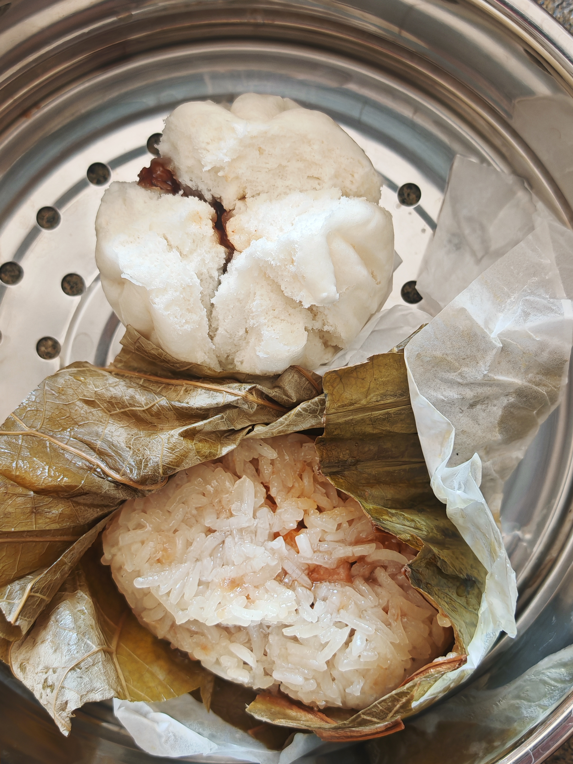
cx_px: 286
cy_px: 382
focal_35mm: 41
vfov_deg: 45.8
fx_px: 905
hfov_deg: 35.1
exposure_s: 1/100
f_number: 2
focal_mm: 6.83
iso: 200
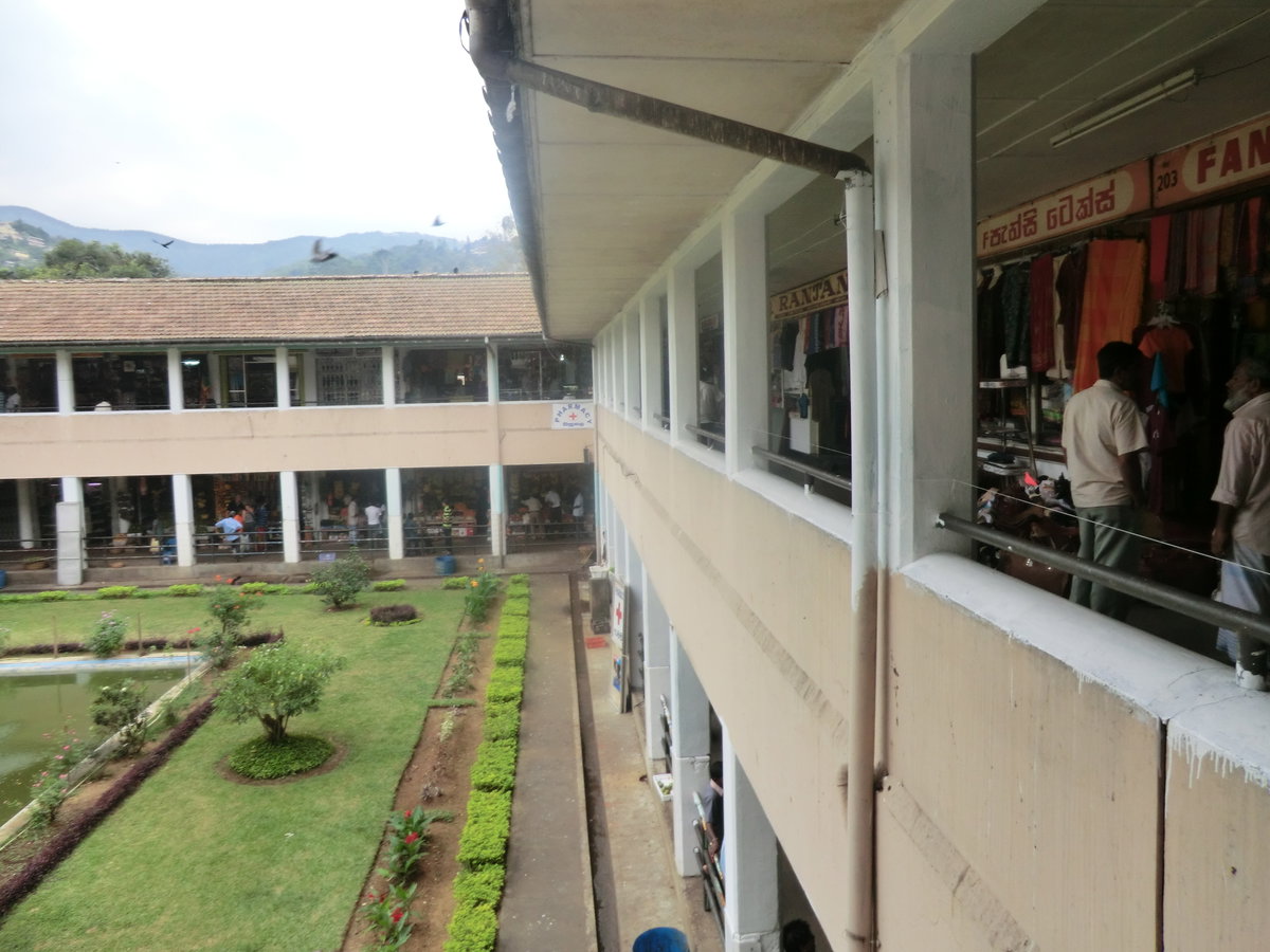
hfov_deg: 71.6
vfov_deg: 56.8
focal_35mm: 24
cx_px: 635
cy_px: 476
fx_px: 881
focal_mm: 4.3
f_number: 3.2
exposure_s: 1/100
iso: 80
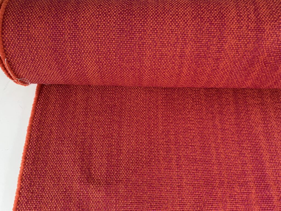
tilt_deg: -69.7
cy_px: 106
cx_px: 140
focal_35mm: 26
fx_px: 211
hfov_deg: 67.3
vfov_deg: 53.1
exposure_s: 1/60
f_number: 1.8
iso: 320
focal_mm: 4.25
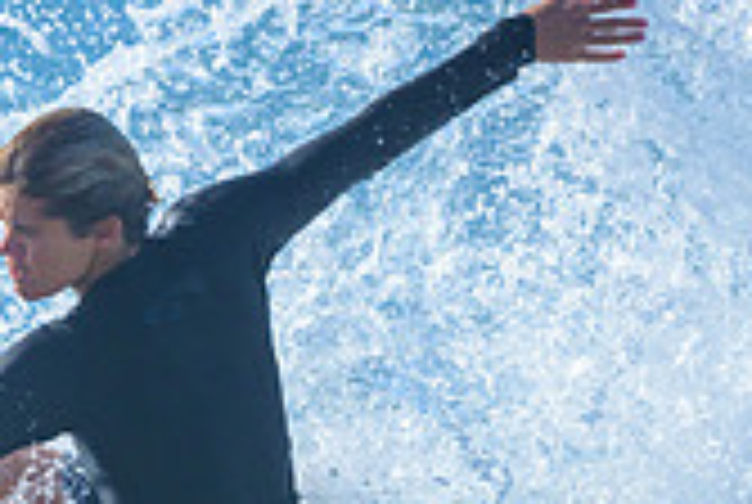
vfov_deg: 0.5
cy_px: 803
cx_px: -45
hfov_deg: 0.7
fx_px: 60497
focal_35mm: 2891
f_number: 6.3
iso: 320
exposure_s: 1/2500
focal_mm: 800
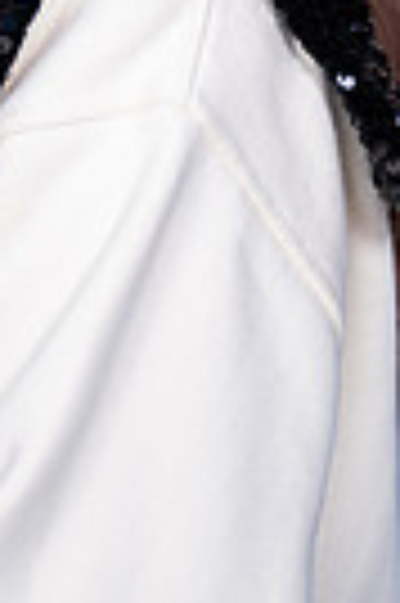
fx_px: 7185
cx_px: -94
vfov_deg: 4.8
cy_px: -252
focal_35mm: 430
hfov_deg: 3.2
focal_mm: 128
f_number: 2.8
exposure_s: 1/160
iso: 250
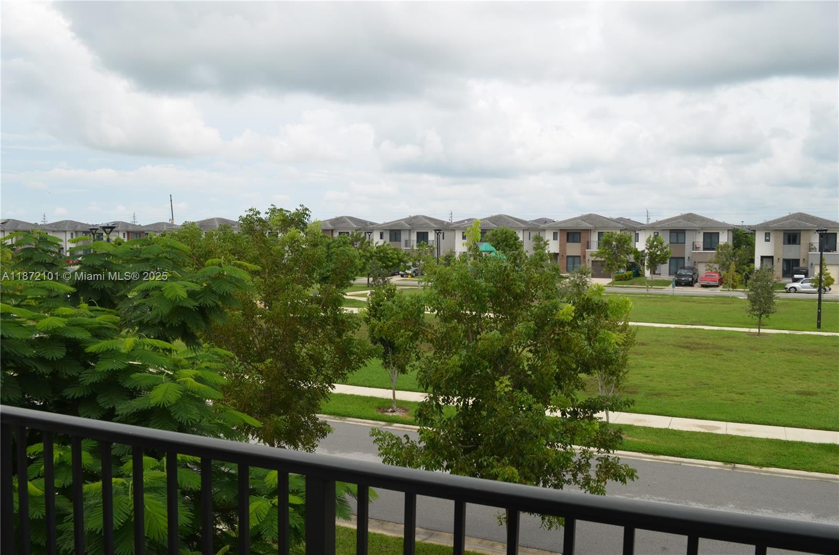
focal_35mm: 33
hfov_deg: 57.3
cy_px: 278
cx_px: 420
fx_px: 767
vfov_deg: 39.8
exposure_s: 1/160
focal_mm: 22
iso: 100
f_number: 9
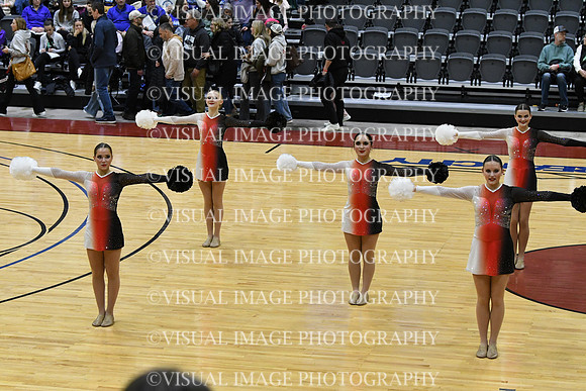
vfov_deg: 13.0
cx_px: 293
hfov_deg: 19.5
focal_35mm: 105
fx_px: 1709
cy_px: 196
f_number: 4
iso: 4000
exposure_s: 1/400
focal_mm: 70
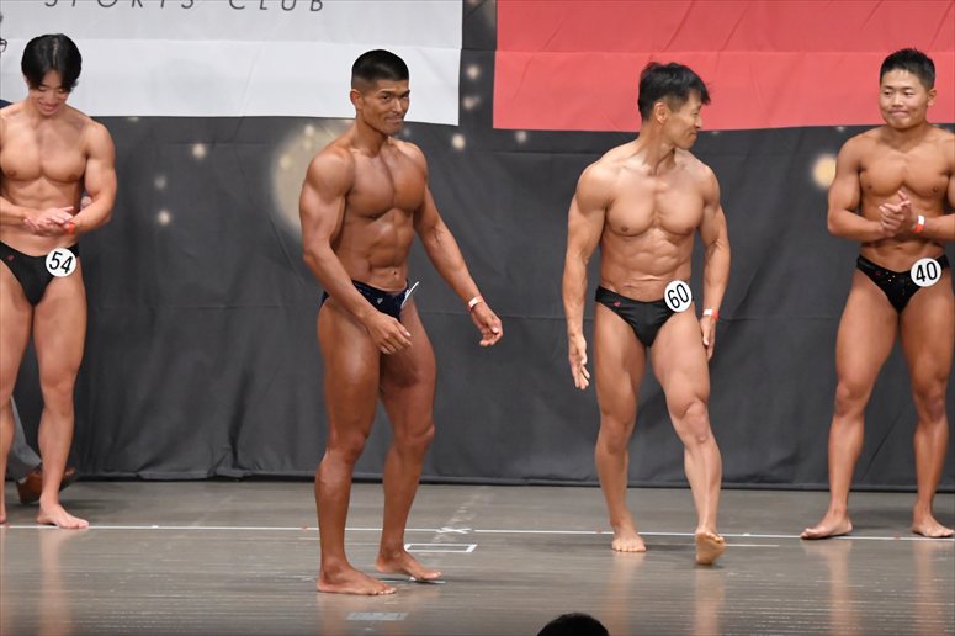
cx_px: 478
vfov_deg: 6.8
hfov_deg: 10.2
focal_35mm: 202
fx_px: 5356
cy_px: 318
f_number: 5.6
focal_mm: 135
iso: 6400
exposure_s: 1/400
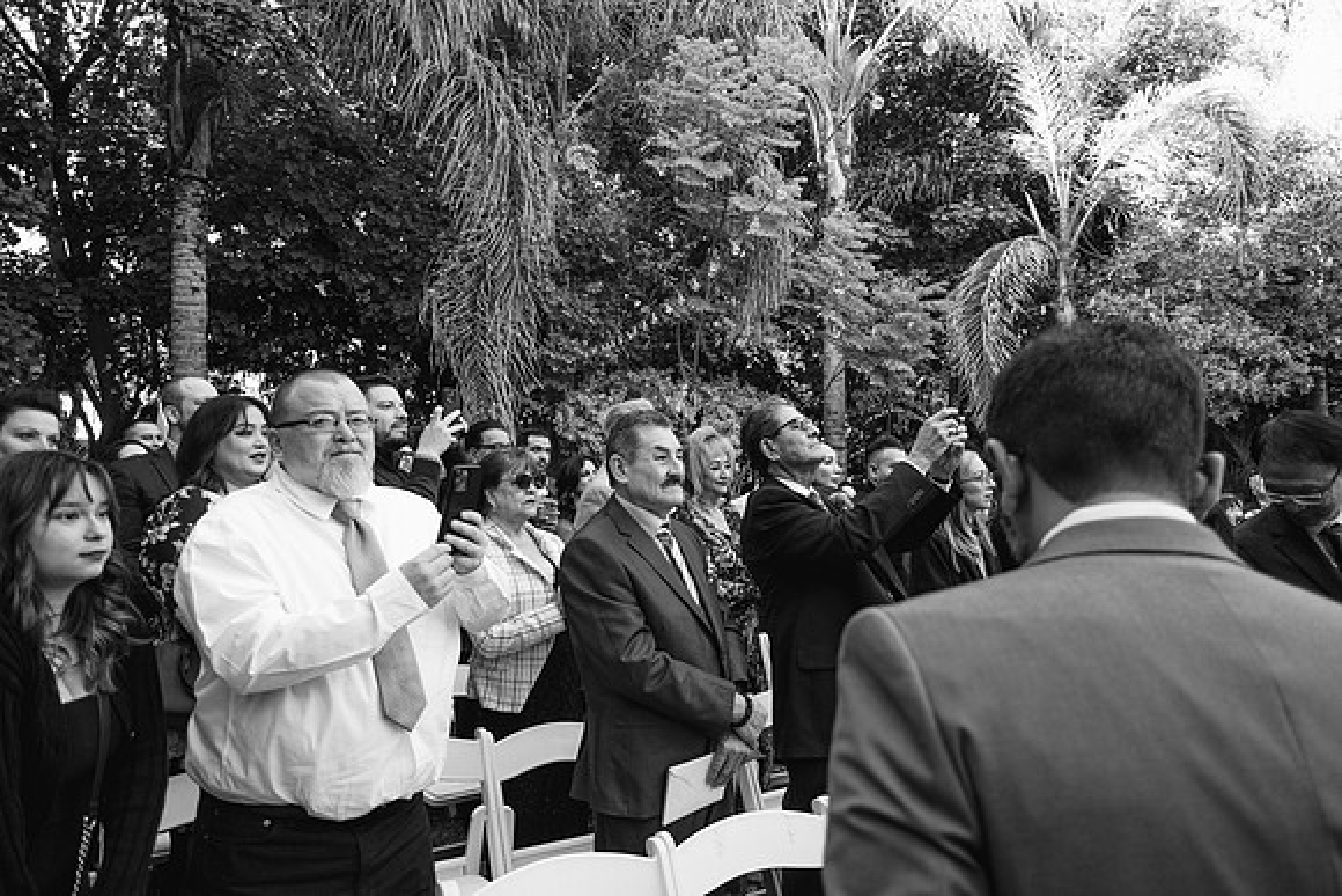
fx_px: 895
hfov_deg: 73.7
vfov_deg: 53.2
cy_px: 448
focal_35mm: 24
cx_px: 671
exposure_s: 1/250
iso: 640
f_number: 2.8
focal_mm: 16
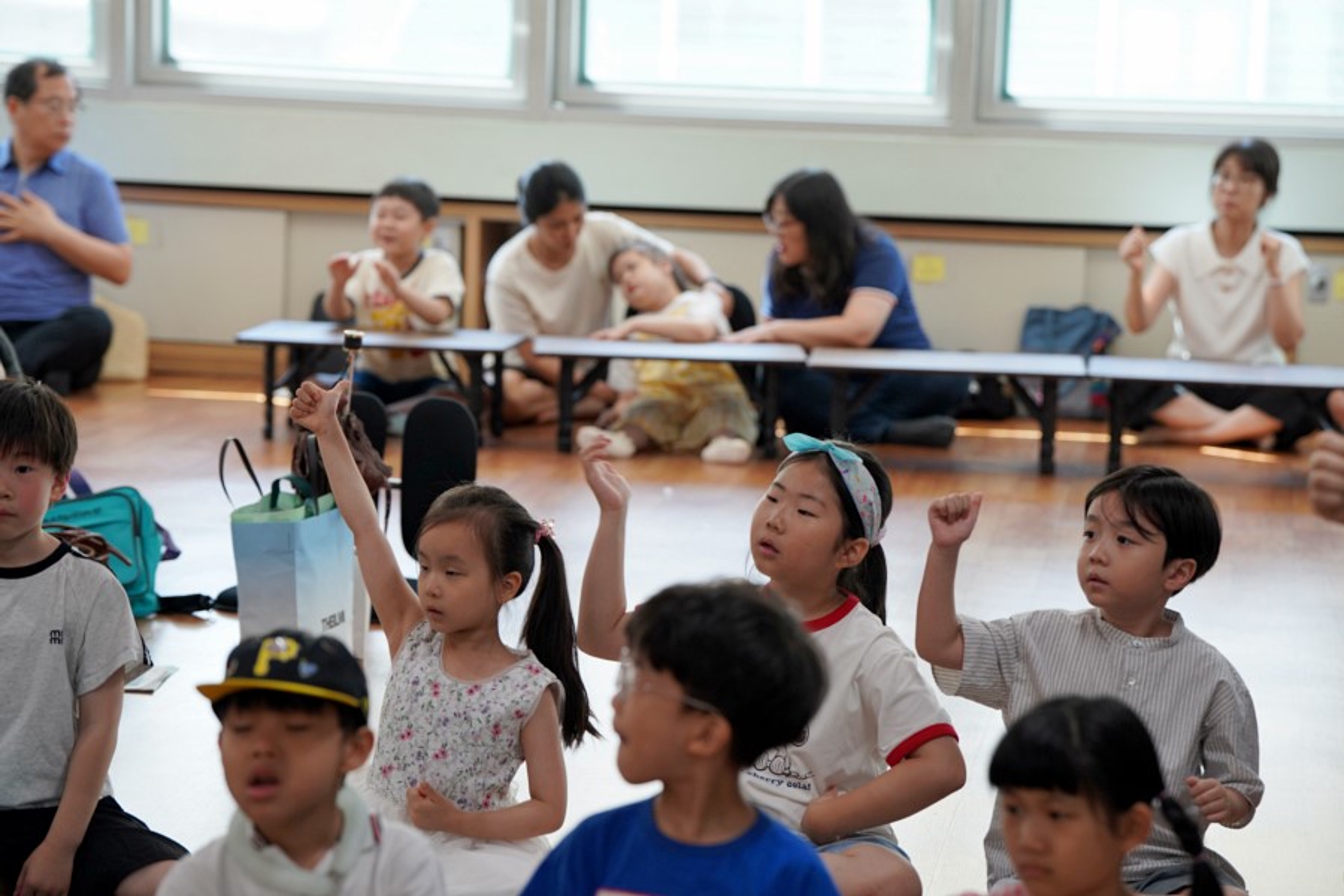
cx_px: 672
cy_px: 448
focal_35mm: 118
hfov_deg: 17.3
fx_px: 4405
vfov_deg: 11.6
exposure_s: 1/160
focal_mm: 118
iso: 800
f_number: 4
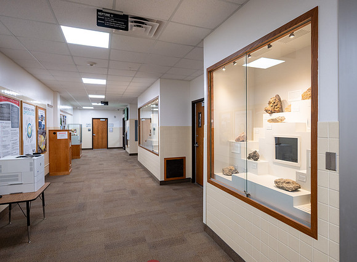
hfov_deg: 79.7
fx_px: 213
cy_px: 131
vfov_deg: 63.2
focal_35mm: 21
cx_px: 197
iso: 800
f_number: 4
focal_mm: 19.5
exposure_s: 1/160
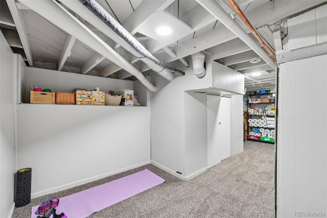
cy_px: 109
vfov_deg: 77.3
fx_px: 136
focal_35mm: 15
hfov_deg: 100.4
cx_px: 164
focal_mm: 10
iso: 800
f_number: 8
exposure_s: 1/13
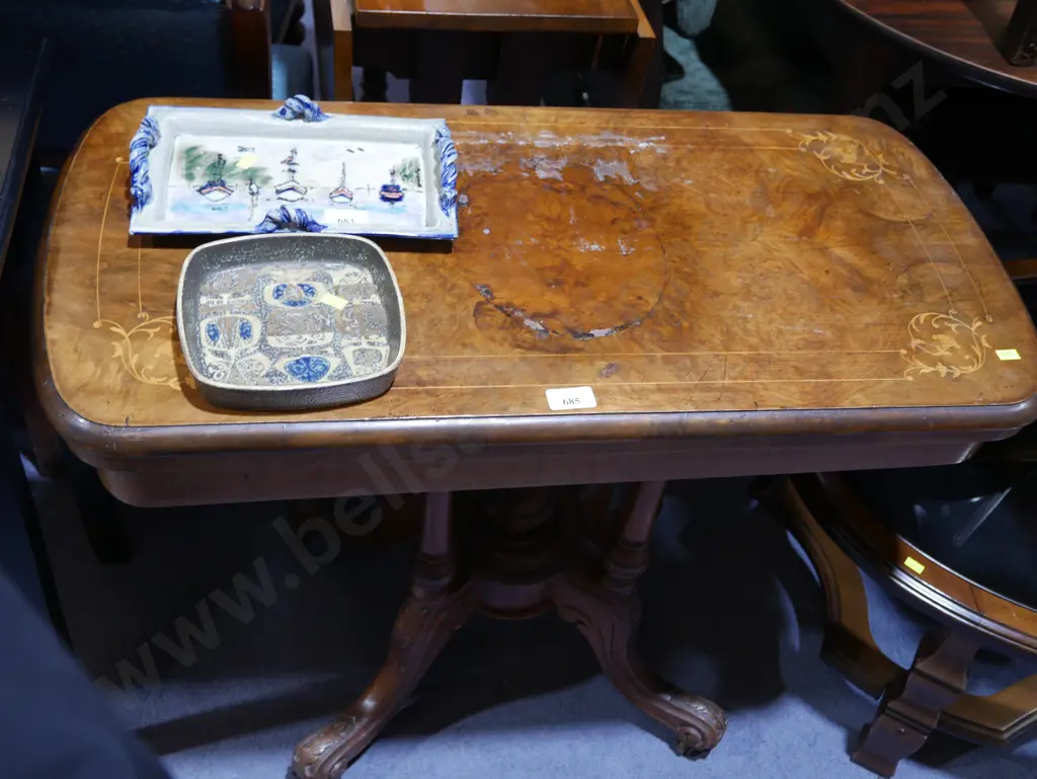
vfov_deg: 37.8
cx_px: 518
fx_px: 1139
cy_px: 390
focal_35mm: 38
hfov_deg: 49.0
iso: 500
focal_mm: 19
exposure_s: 1/60
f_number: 4.1
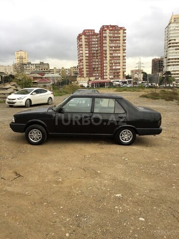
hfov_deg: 48.2
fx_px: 200
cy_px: 120
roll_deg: +1.7
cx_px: 90
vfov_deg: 61.7
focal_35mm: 29
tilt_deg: -12.4
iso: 32
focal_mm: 4.15
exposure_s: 1/100
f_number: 2.2
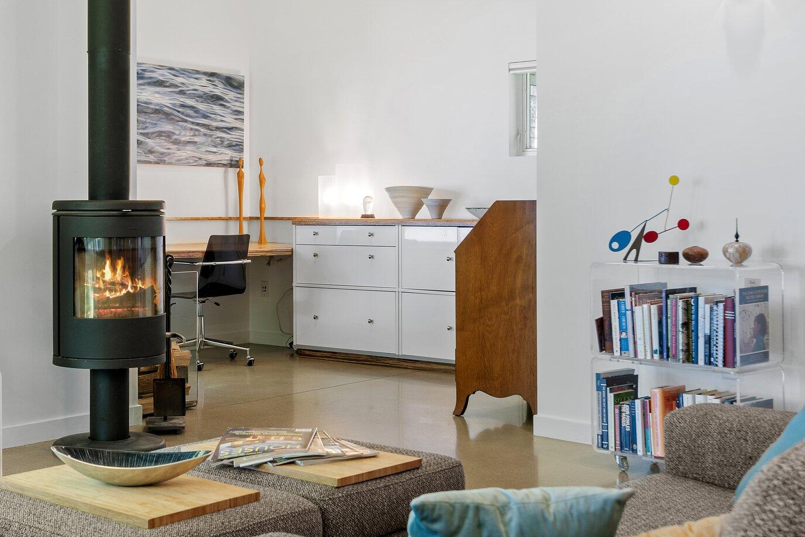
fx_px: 1163
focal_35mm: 52
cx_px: 267
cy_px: 211
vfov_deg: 25.9
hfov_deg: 37.8
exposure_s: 1/2.5
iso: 160
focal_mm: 35
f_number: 9
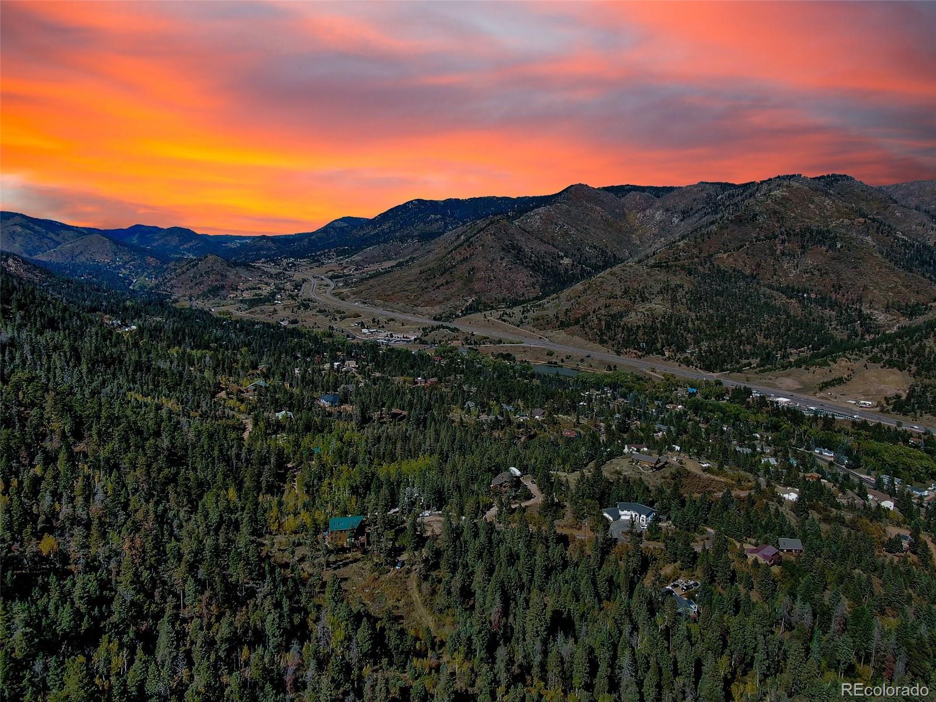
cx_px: 468
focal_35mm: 24
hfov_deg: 71.6
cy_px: 351
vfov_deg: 56.8
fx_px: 649
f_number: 2.8
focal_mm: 4.39
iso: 100
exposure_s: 1/50
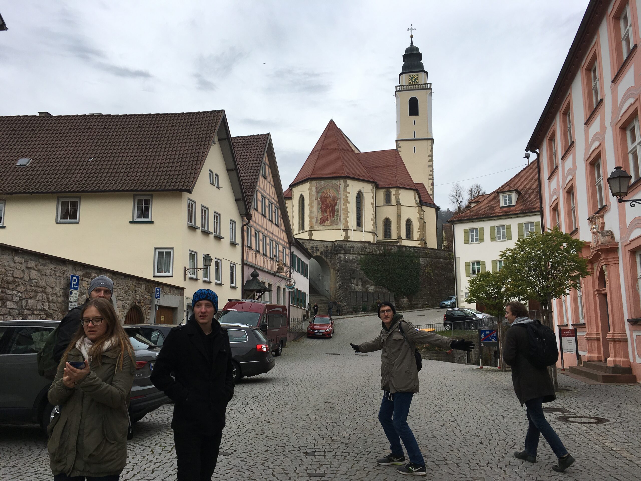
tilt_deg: +9.5
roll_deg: +0.2
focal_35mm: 29
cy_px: 240
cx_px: 320
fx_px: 537
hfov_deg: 61.7
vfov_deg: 48.2
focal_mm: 4.15
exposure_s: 1/855
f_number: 2.2
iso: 25
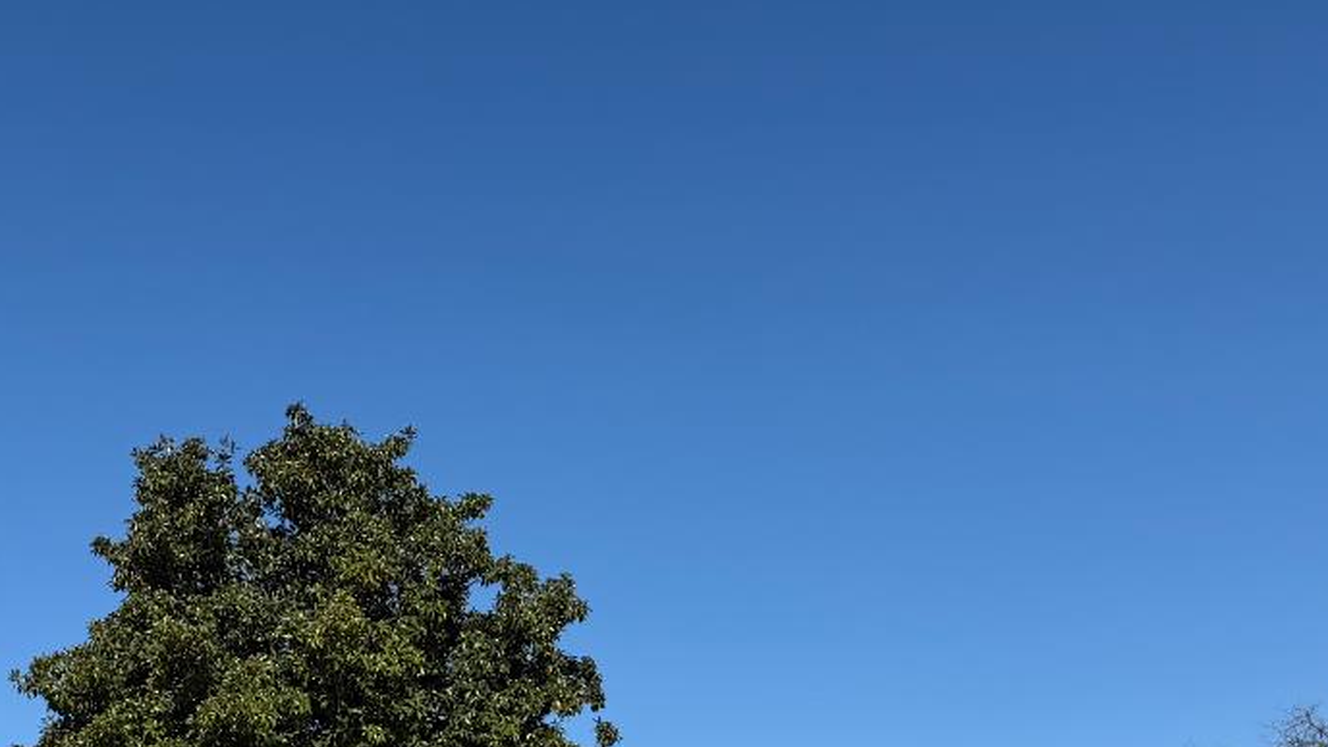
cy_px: 987
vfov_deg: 19.4
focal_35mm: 57
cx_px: 388
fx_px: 2007
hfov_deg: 36.0
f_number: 1.78
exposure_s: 1/5714
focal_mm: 6.76
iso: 80
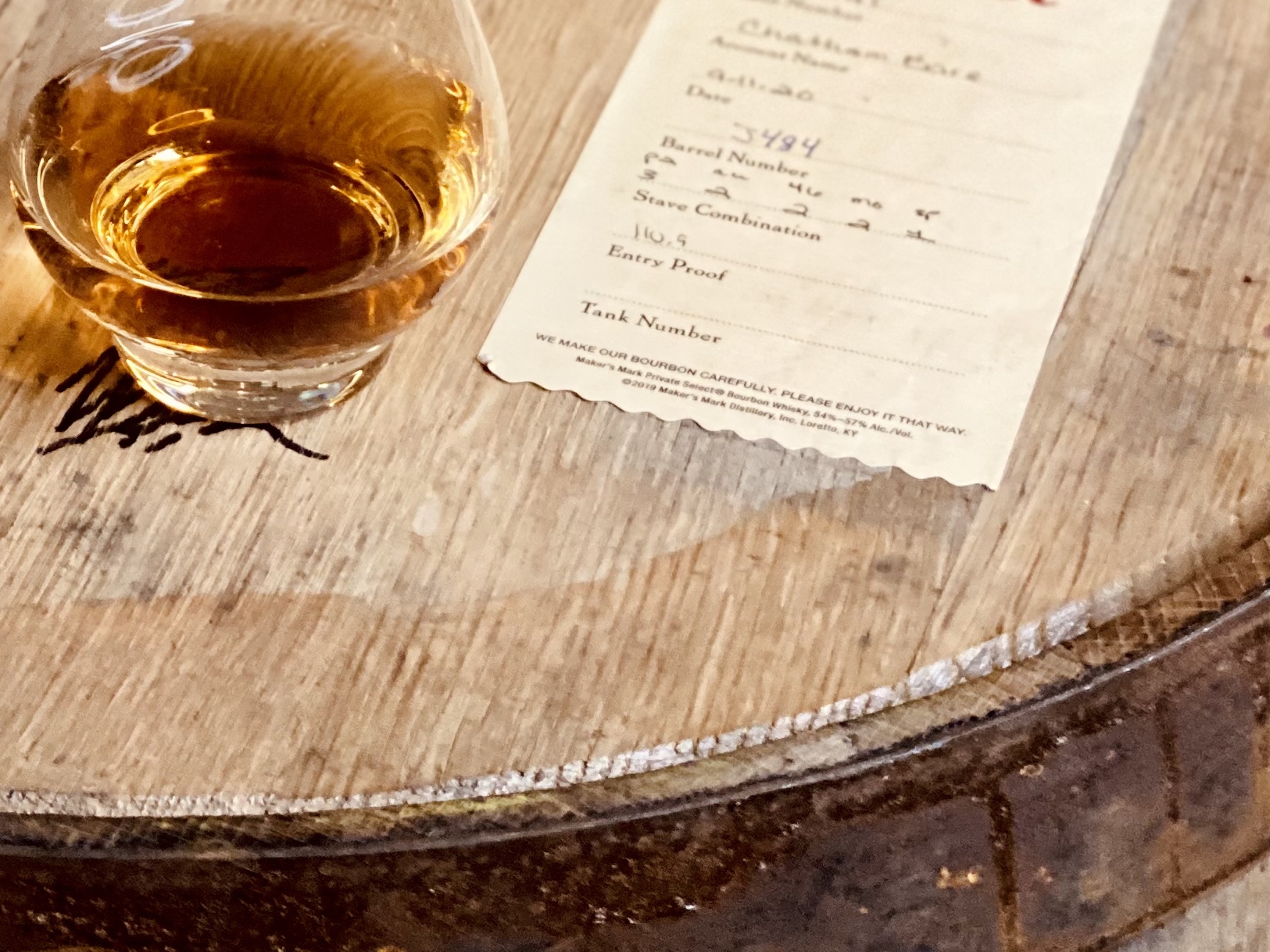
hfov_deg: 15.1
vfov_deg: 11.3
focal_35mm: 129
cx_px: 183
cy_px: -199
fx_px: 4733
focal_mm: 6
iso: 400
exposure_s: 1/15
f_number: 2
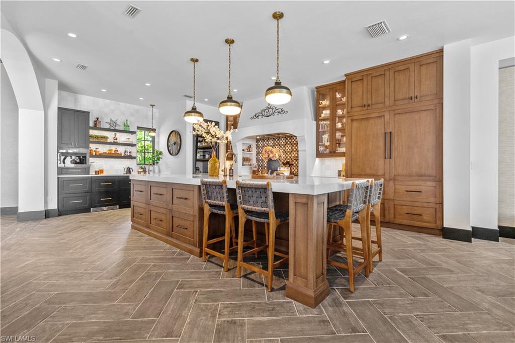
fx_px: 229
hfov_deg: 96.8
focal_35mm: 16
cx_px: 258
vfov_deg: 73.7
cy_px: 172
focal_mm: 16
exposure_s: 1/15
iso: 400
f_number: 8
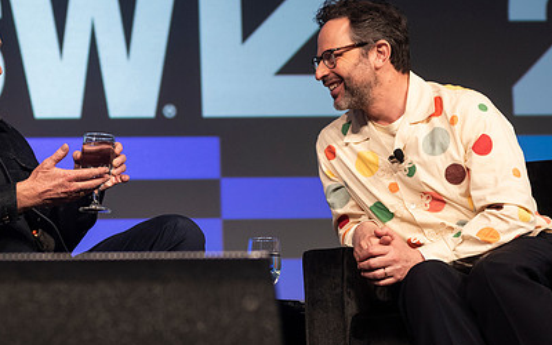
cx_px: 194
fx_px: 2633
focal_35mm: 175
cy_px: 131
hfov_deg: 12.0
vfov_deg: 7.5
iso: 1250
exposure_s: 1/320
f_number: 4
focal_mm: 95
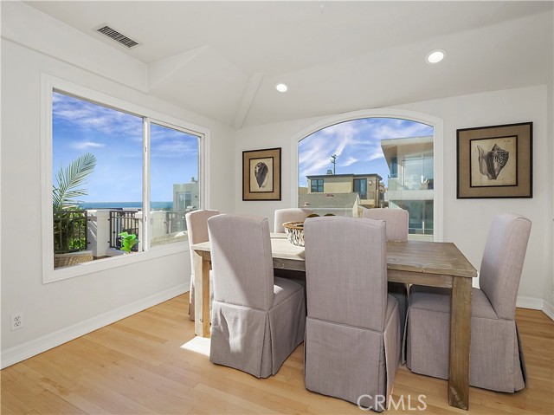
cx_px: 277
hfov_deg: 94.5
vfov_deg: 78.0
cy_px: 208
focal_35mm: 16
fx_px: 256
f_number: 9
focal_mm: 8
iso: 800
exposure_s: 1/250
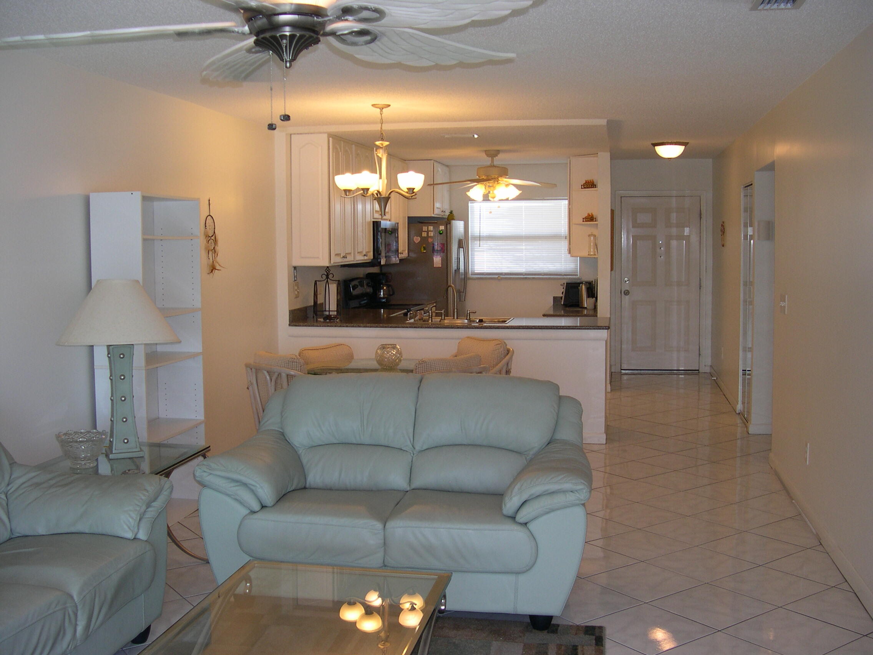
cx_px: 436
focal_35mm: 38
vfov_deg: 37.7
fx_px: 958
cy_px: 328
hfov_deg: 49.0
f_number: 2.8
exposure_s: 1/55.3
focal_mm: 8
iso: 100
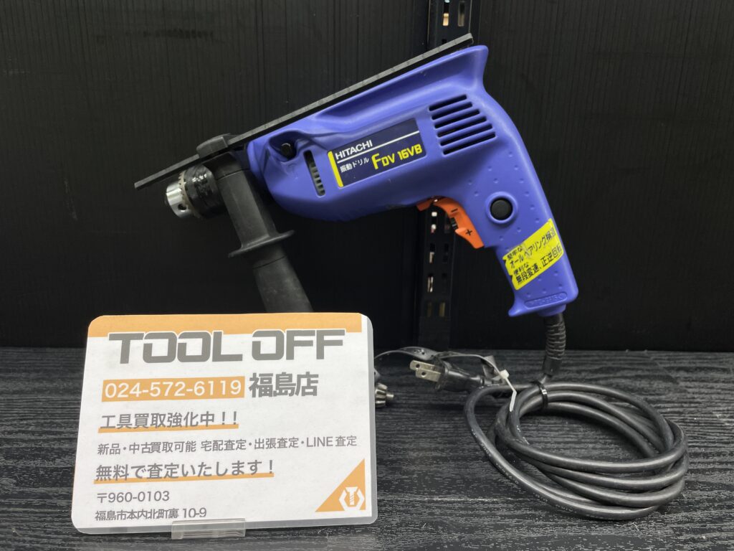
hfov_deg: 67.3
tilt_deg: -16.4
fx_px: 551
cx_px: 367
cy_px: 276
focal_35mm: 26
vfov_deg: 53.1
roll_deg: -1.5
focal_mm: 4.2
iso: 50
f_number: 1.6
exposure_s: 1/100
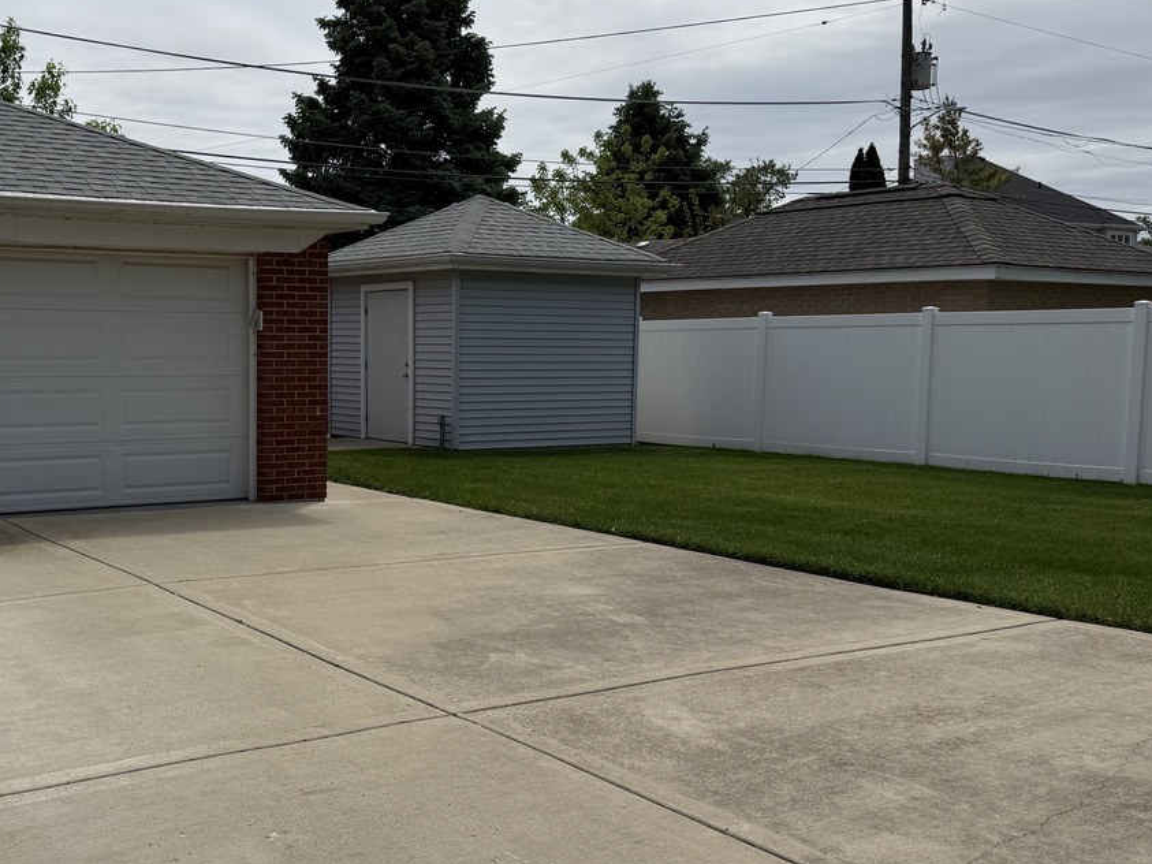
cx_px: 339
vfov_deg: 35.1
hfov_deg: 44.7
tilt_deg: -6.8
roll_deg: -1.5
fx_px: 1364
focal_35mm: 41
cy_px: 448
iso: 80
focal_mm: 6.76
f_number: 1.78
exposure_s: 1/11905
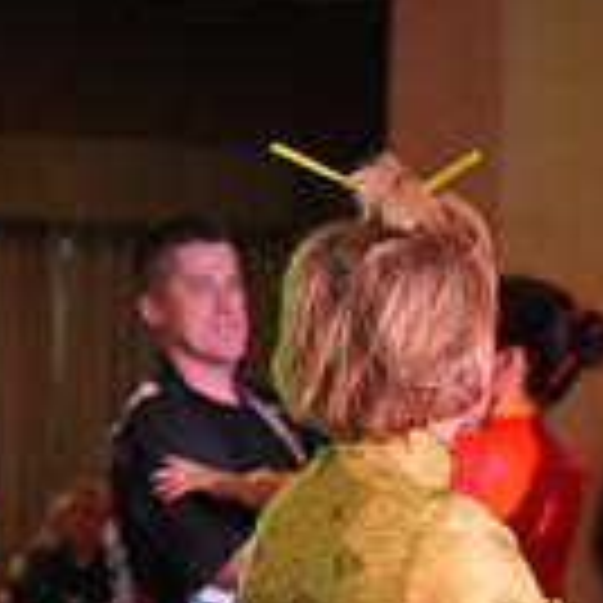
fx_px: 3488
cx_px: 83
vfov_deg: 9.5
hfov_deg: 9.8
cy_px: 1004
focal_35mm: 177
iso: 6400
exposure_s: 1/200
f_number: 4
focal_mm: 48
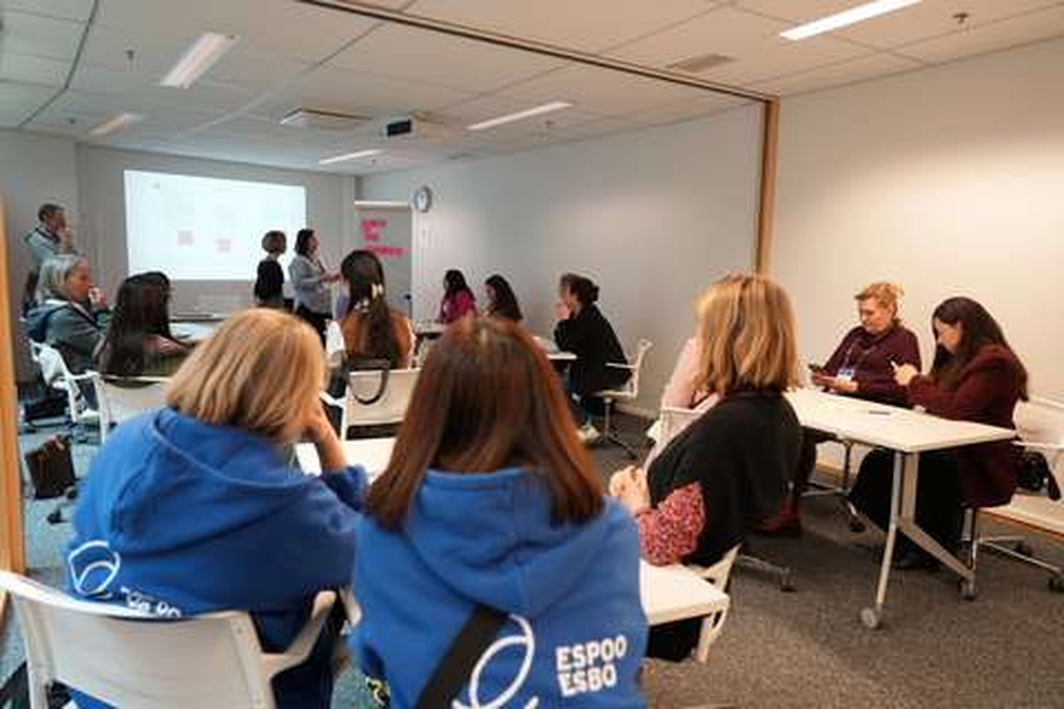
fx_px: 709
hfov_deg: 73.7
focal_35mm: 24
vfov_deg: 53.1
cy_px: 354
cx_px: 532
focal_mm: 24
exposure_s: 1/30
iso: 400
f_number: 4
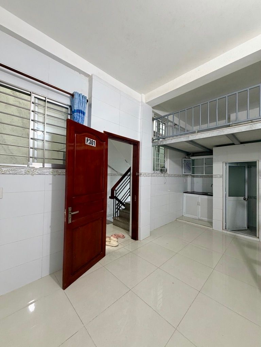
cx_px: 130
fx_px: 141
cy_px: 174
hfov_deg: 85.7
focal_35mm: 14
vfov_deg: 102.1
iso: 200
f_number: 2.2
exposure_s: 1/50
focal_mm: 2.22
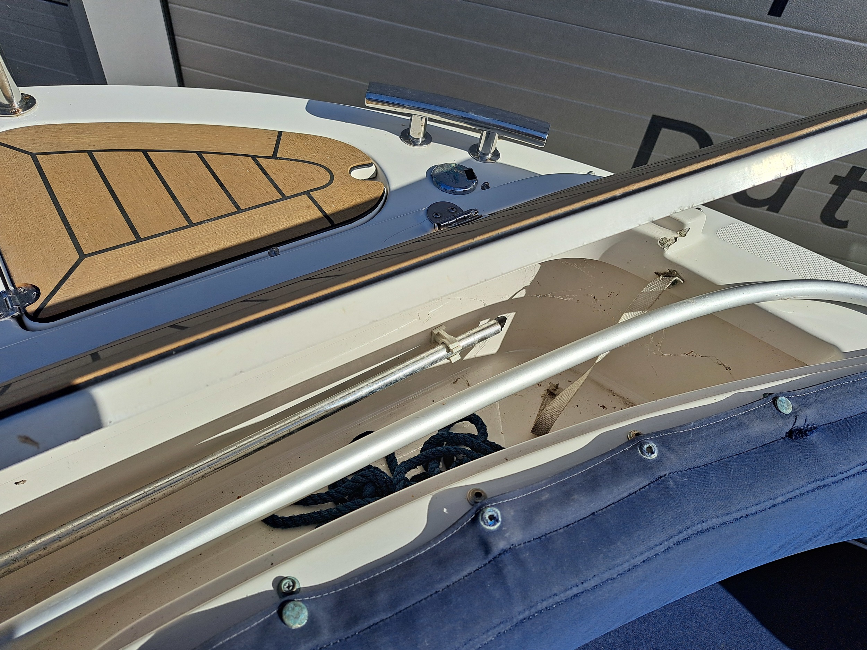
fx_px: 601
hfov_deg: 71.6
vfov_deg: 56.8
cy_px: 325
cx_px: 434
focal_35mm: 24
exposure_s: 1/2732
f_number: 1.8
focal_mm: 5.23
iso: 50
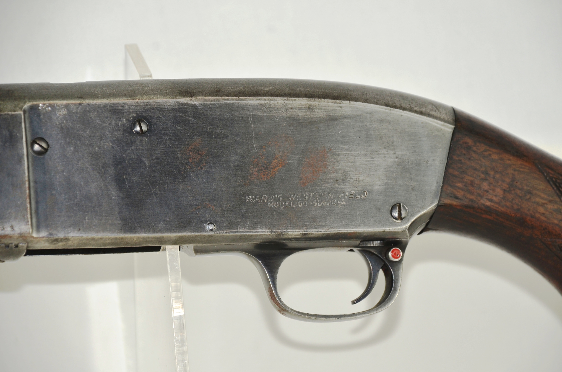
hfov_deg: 10.2
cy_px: 186
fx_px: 3155
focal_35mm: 202
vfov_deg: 6.8
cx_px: 281
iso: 250
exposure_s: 1/125
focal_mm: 135
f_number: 5.6
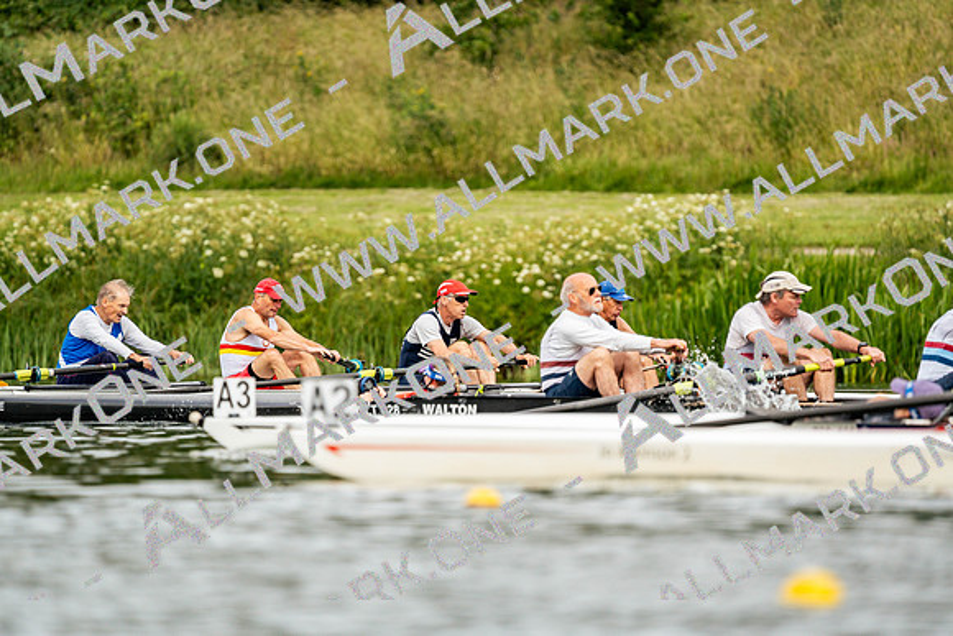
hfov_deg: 3.4
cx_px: 476
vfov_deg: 2.3
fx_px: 15886
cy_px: 318
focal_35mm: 600
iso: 400
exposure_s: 1/2000
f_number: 6.3
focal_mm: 600
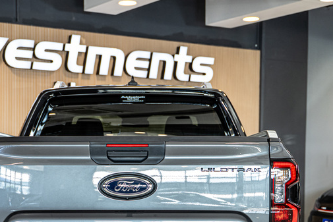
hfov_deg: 25.6
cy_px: 198
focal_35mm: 79
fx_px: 731
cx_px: 128
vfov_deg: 17.1
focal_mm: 39
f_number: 2.8
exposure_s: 1/160
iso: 640
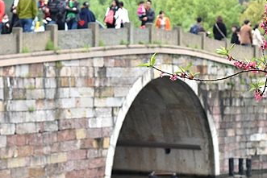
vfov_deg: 9.5
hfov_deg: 14.1
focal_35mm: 145
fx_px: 1076
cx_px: 123
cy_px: 51
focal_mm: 50
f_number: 4.5
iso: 200
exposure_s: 1/80
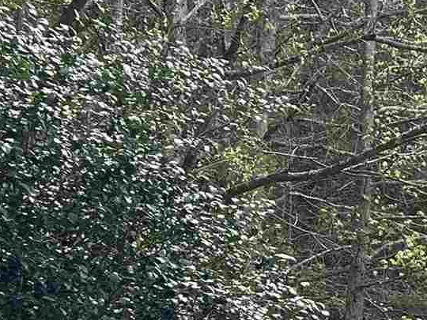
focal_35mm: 148
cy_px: 434
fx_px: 1826
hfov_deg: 12.3
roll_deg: -0.8
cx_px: 743
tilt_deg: +8.6
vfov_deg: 9.8
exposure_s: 1/1159
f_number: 1.5
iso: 50
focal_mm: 5.7
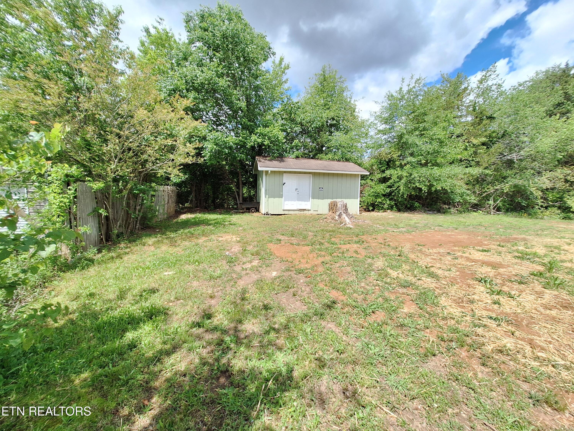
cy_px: 216
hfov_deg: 106.2
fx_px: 216
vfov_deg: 89.9
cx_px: 287
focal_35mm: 13
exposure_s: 1/1553
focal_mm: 1.74
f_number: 2.2
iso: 40
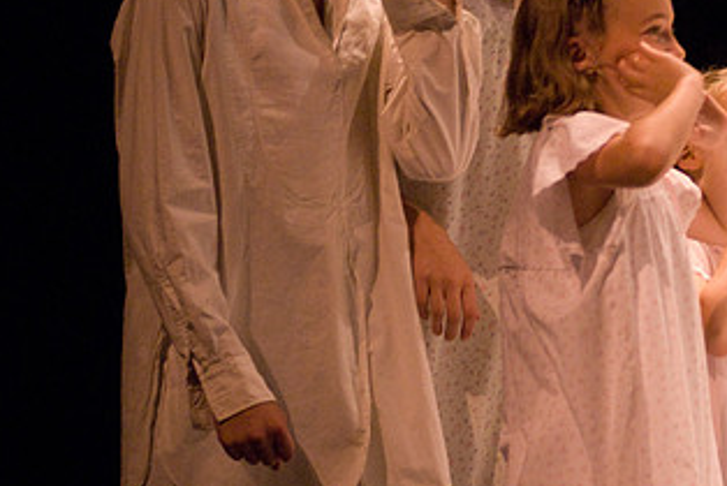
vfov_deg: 4.5
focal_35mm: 305
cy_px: 62
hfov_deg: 6.7
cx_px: 662
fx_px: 6165
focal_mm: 110
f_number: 2.8
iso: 1600
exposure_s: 1/125
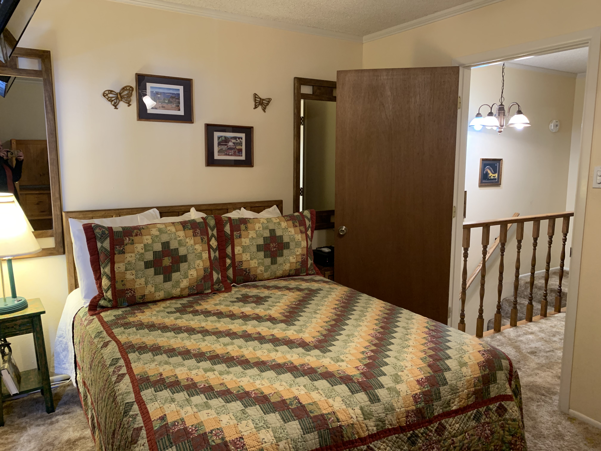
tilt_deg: -8.4
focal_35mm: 26
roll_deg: +0.3
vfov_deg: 53.1
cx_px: 300
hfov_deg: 67.3
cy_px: 226
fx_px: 451
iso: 250
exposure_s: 1/60
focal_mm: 4.25
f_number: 1.8
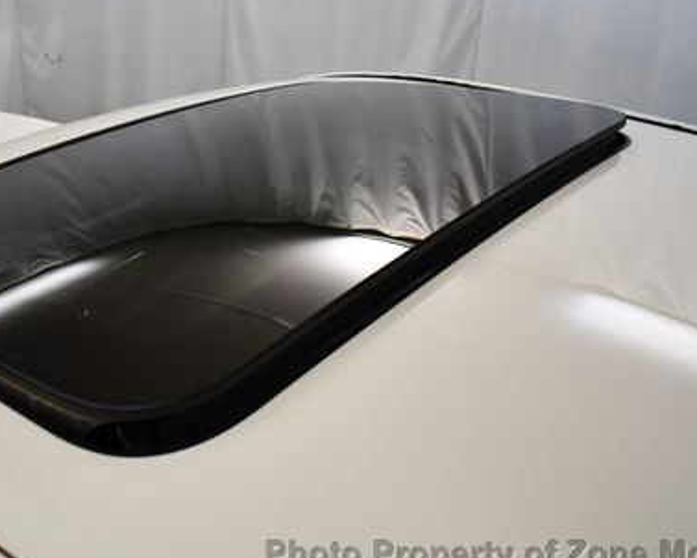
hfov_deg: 42.4
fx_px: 887
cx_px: 244
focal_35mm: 43
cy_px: 196
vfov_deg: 34.7
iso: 800
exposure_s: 1/200
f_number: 3.5
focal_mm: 18
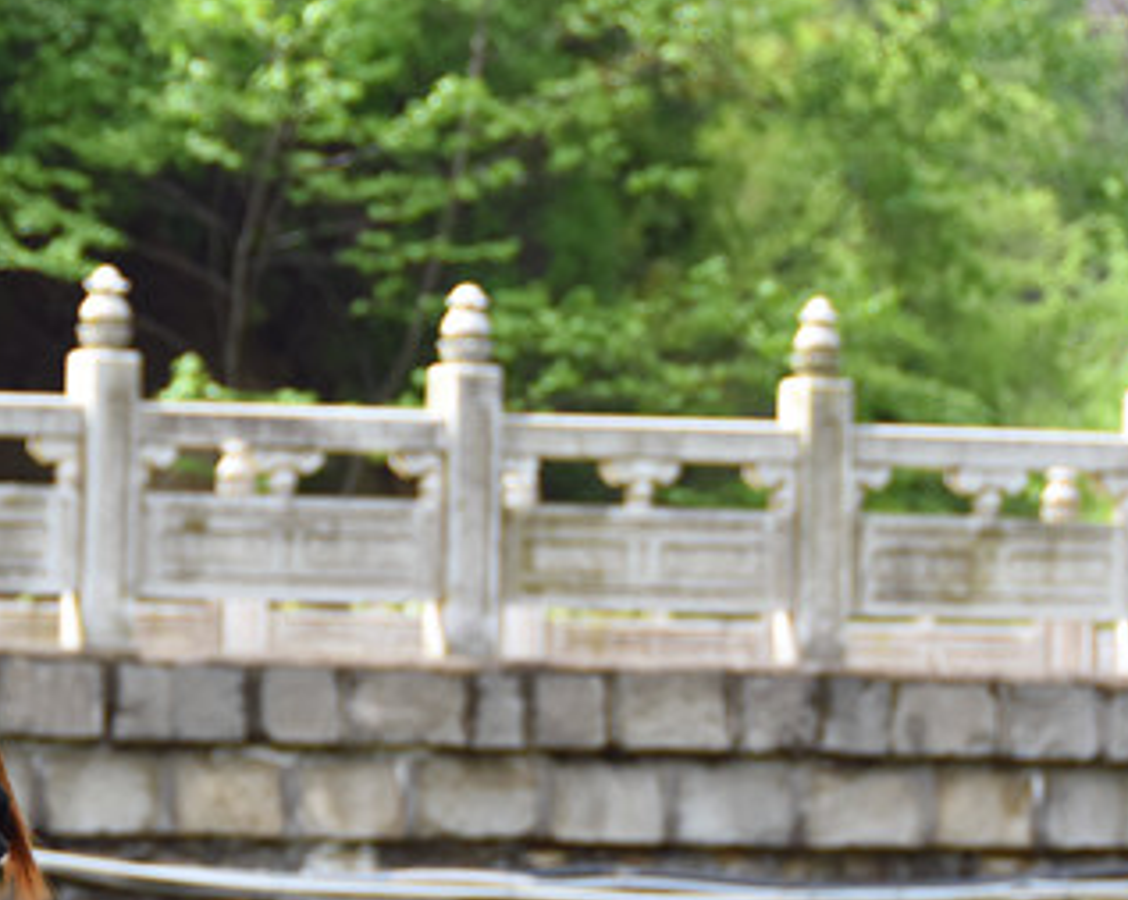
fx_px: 8305
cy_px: 692
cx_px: 100
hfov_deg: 7.7
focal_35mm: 249
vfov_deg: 6.2
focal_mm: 70
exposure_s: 1/800
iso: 640
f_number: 5
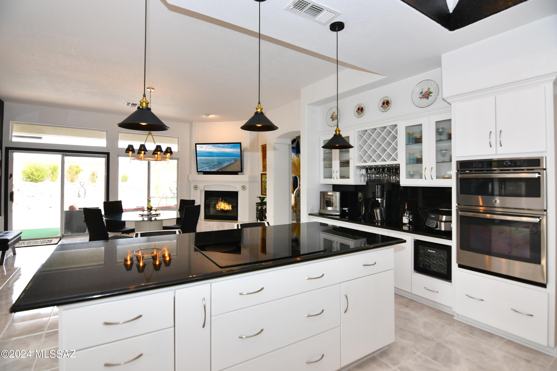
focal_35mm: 16
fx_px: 248
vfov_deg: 73.7
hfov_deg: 96.7
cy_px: 186
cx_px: 278
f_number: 4.5
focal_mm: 11
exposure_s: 1/80
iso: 200
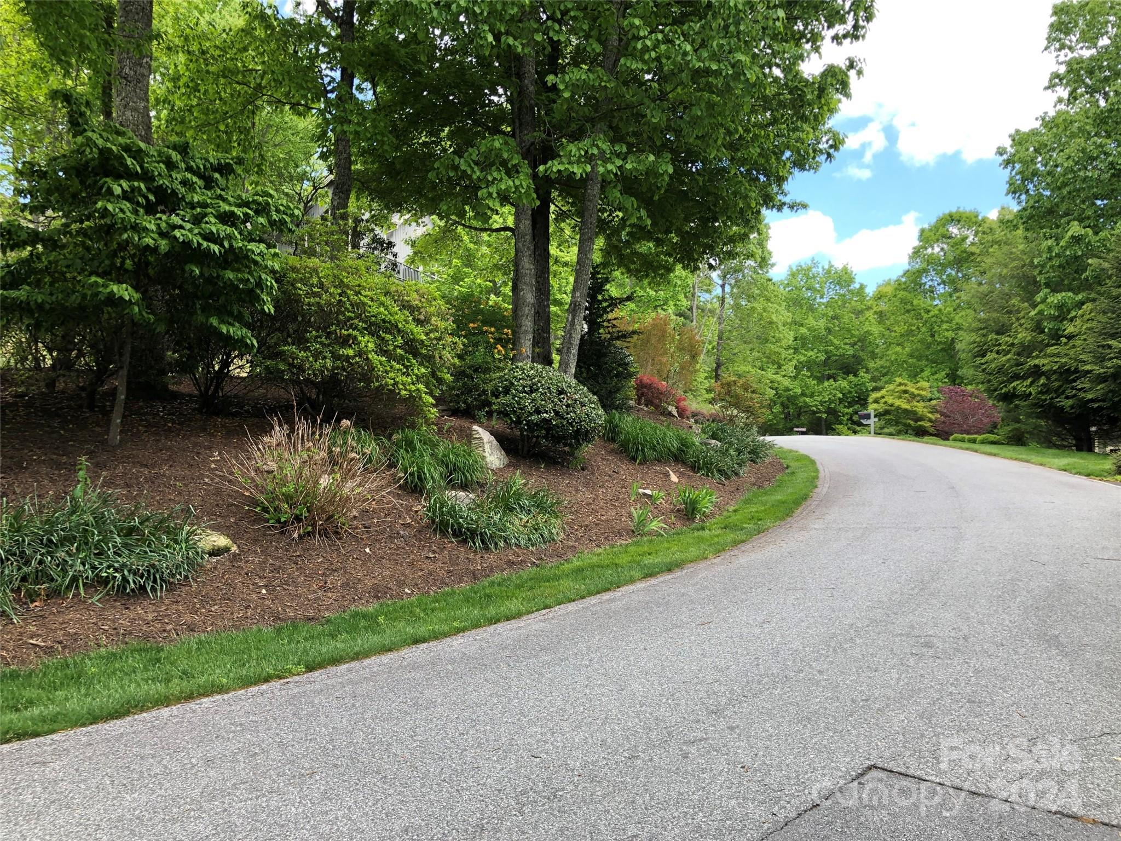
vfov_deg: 49.7
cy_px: 420
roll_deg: -0.3
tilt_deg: +5.8
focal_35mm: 28
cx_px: 560
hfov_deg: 63.4
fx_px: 907
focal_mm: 4
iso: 20
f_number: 1.8
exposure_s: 1/125
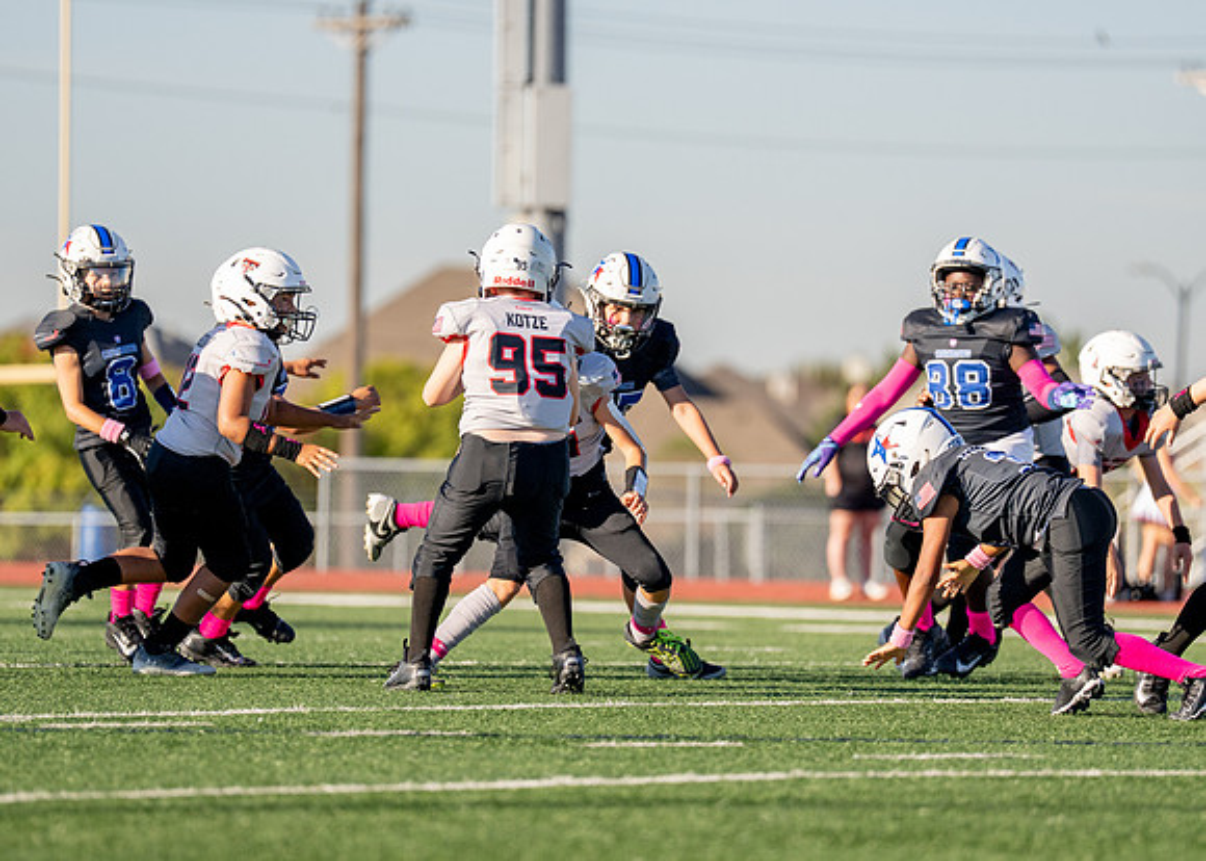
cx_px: 644
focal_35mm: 296
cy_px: 413
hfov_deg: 6.8
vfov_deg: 4.9
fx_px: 10142
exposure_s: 1/5000
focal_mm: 200
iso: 400
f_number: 2.8
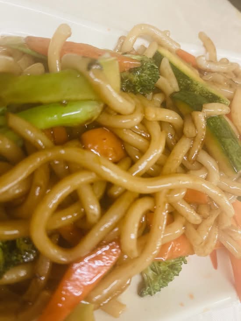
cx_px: 120
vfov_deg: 67.3
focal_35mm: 26
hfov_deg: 53.1
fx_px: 241
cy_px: 160
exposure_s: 1/60
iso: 320
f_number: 1.6
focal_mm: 5.1
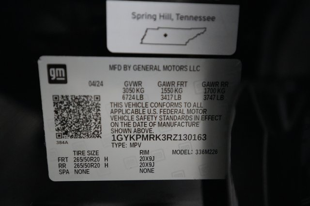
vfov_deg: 46.4
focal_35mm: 28
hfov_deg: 65.5
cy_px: 103
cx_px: 155
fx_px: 241
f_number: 2.8
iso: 12800
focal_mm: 28
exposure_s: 1/160
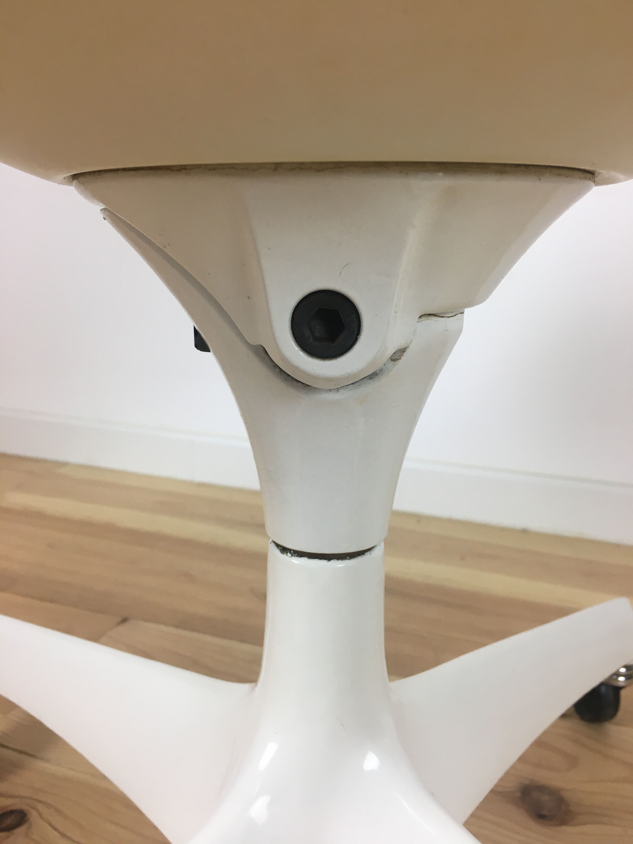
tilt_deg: -14.2
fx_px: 707
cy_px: 422
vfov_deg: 61.7
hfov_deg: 48.2
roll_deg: -0.9
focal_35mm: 29
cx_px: 316
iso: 32
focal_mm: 4.15
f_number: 2.2
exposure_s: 1/33
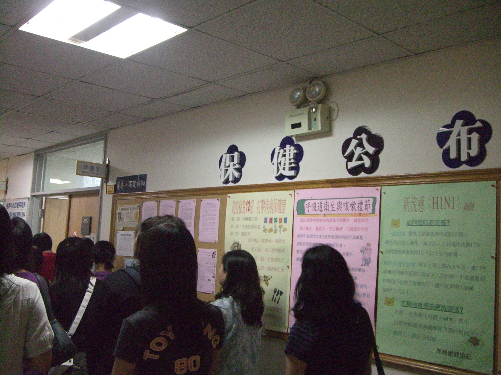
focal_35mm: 38
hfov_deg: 49.0
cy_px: 188
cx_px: 250
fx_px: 550
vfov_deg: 37.7
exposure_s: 1/100
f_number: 2.7
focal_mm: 6.2
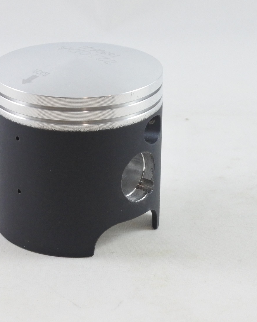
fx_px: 713
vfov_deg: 25.4
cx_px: 77
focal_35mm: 75
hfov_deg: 20.3
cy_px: 161
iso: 560
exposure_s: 1/125
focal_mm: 19.7
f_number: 4.5
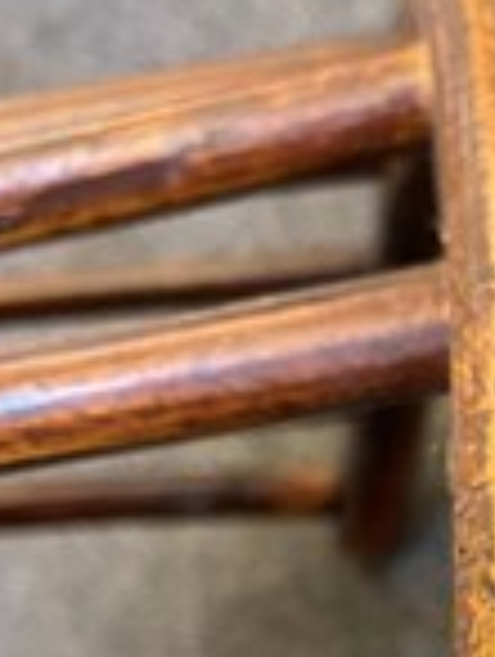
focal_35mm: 71
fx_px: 1350
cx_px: 603
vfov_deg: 24.5
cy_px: 806
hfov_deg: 19.5
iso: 400
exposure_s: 1/33
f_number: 1.6
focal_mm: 5.1
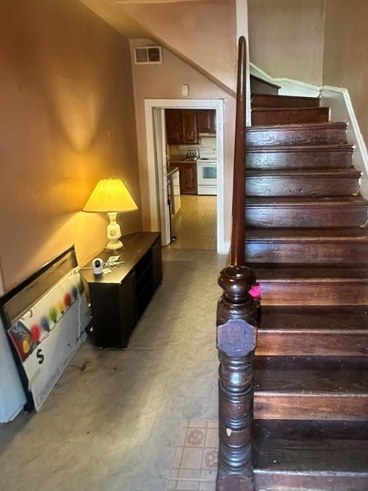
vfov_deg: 77.9
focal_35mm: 21
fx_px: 298
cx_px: 235
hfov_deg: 62.4
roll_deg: -1.0
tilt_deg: -11.4
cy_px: 192
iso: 1000
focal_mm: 2.22
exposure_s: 1/60
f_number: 2.2
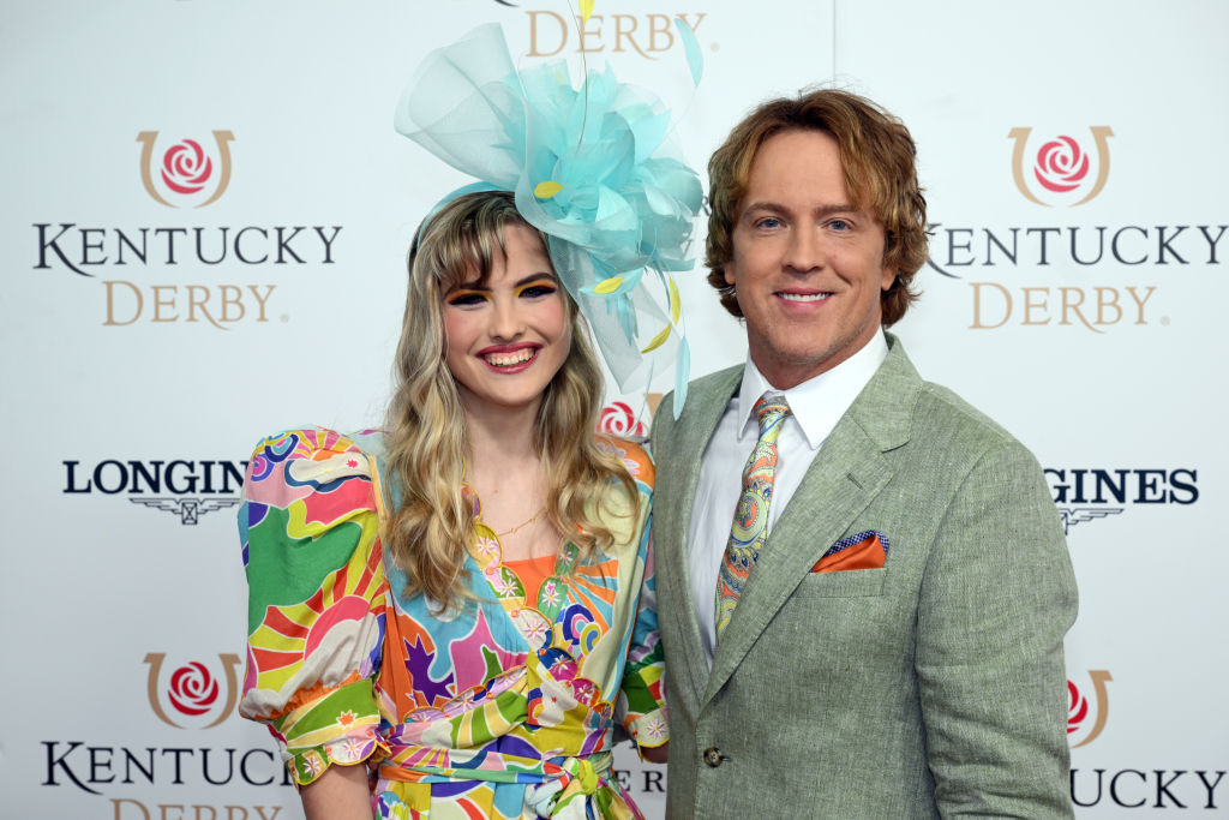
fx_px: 2287
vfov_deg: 20.3
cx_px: 614
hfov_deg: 30.1
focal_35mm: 67
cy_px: 410
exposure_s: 1/200
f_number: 8
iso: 1000
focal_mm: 67
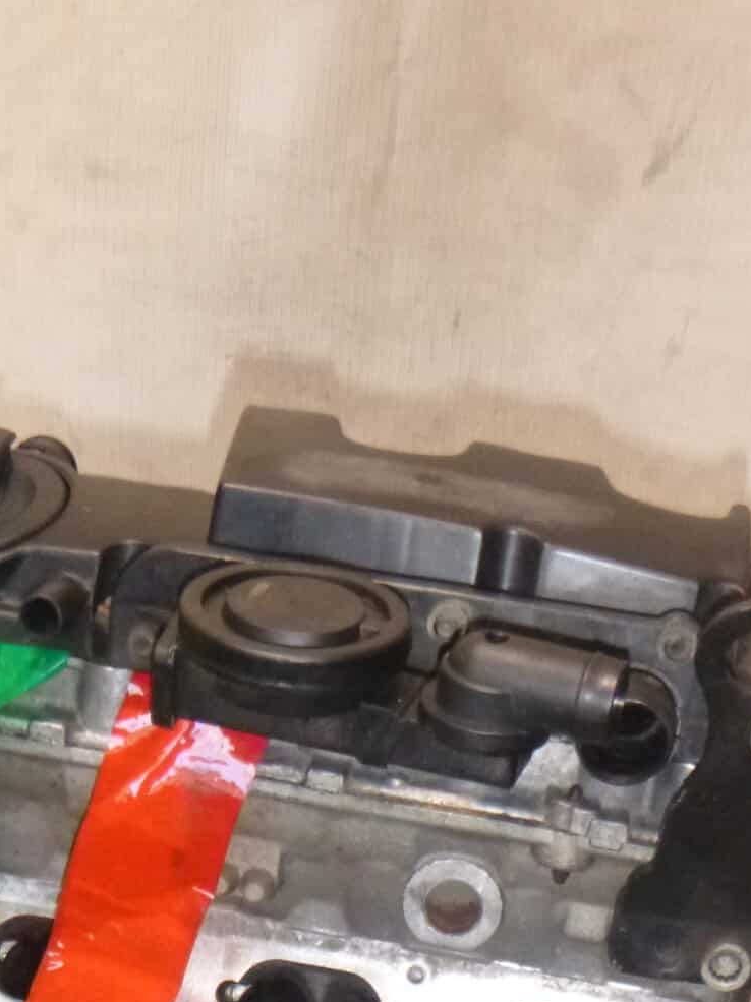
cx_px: 339
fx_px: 1881
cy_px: 1138
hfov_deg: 22.6
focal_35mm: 65
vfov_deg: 27.0
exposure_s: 1/60
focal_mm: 4.5
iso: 400
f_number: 3.9
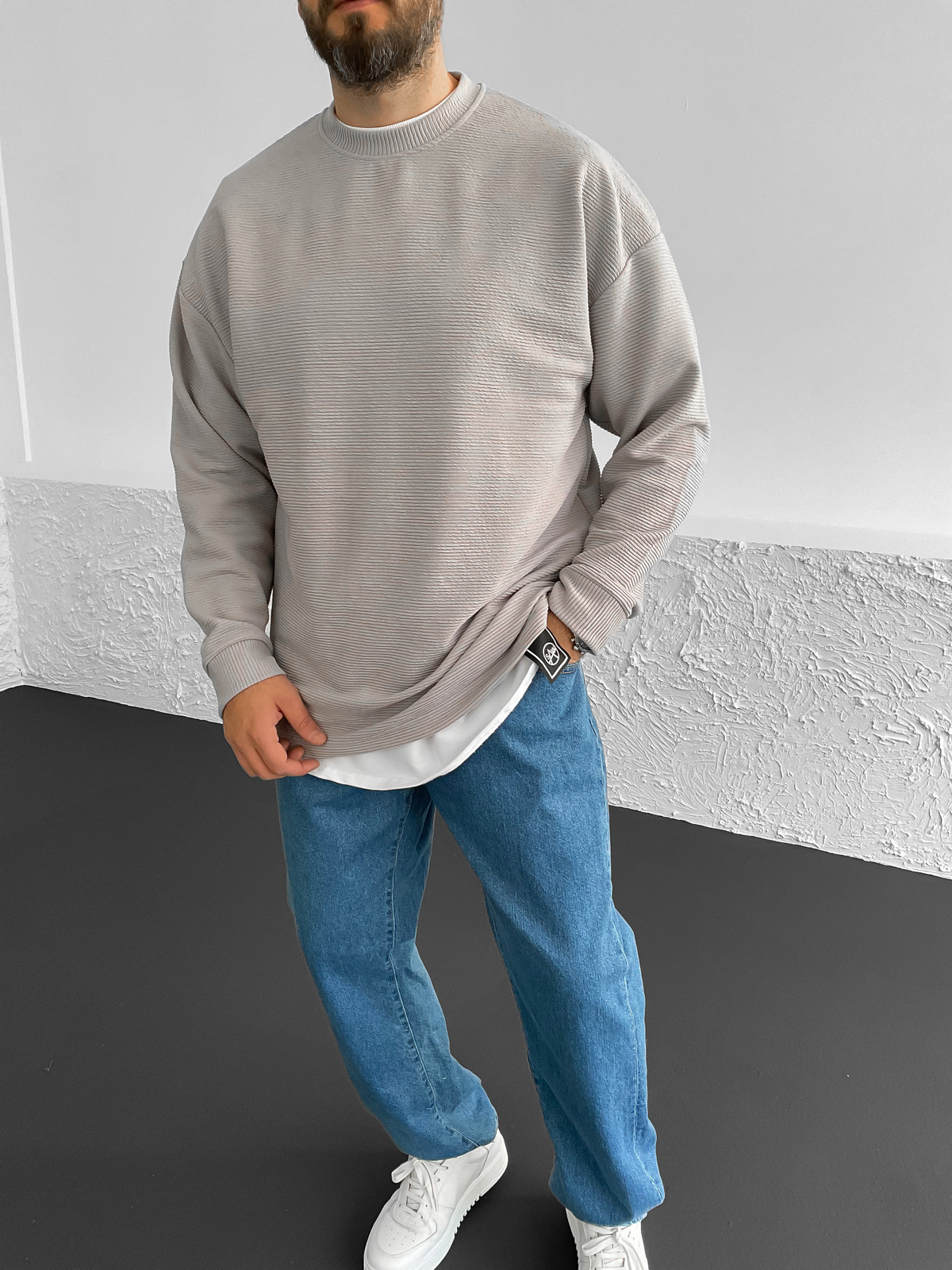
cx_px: 476
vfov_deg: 61.7
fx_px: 1063
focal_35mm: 29
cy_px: 635
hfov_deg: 48.2
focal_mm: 3
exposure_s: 1/100
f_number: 1.8
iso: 64
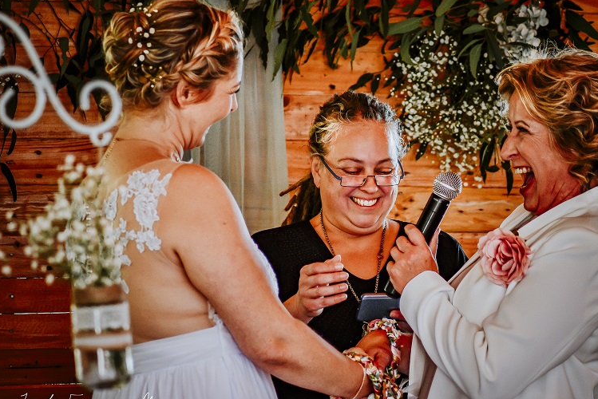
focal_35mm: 198
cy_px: 199
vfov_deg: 6.9
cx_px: 325
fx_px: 3290
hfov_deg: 10.4
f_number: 4
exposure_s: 1/250
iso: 800
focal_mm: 110
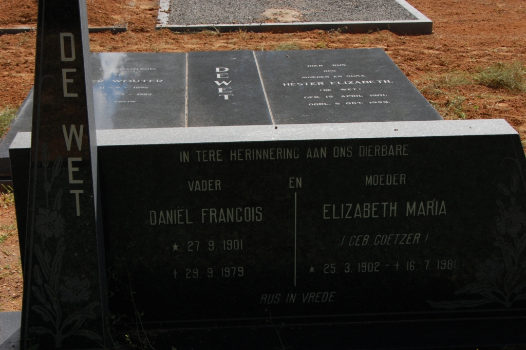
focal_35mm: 69
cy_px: 175
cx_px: 263
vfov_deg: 19.7
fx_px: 1007
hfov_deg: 29.3
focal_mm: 46
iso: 400
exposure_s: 1/200
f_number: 18
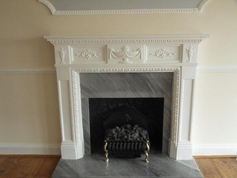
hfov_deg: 51.4
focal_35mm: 36
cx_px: 118
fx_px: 246
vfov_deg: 39.6
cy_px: 89
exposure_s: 1/30
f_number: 3.9
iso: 320
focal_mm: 6.3
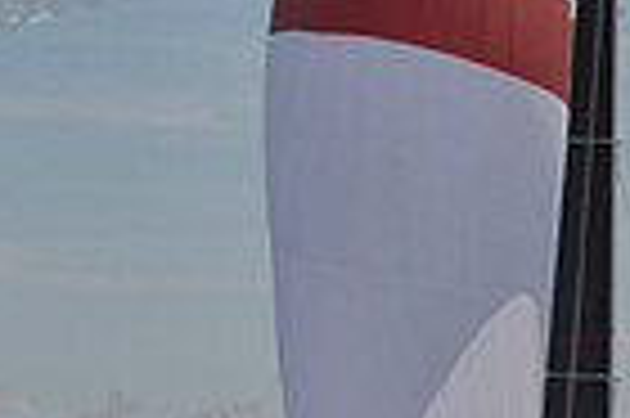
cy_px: 182
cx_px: 500
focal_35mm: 290
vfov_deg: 4.7
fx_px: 5069
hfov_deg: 7.1
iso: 400
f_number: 10
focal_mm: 70
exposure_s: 1/800
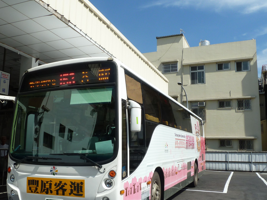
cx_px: 119
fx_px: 270
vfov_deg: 40.7
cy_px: 110
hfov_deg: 52.5
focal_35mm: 35
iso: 80
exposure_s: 1/400
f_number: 5
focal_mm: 4.1
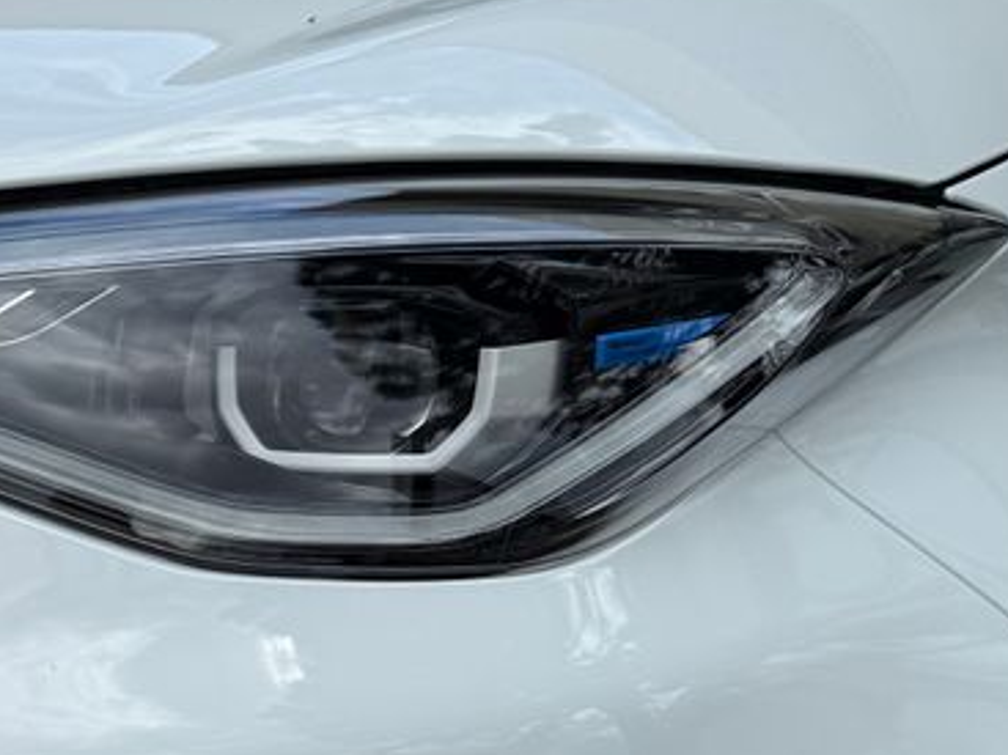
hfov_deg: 25.0
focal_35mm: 67
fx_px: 1950
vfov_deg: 21.3
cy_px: 706
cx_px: -316
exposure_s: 1/4405
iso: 80
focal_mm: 6.76
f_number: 1.78
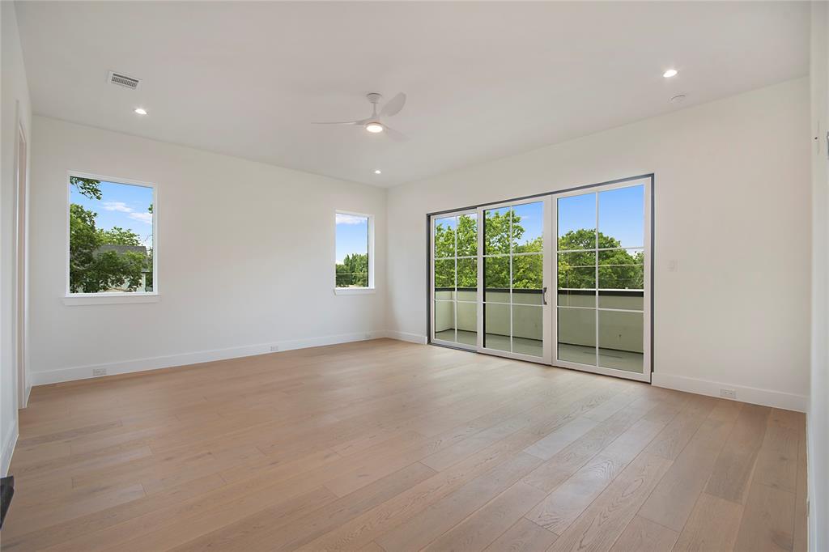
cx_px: 414
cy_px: 276
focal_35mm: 15
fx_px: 345
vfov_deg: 77.3
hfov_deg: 100.4
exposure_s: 1/40
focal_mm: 10
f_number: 11
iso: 100
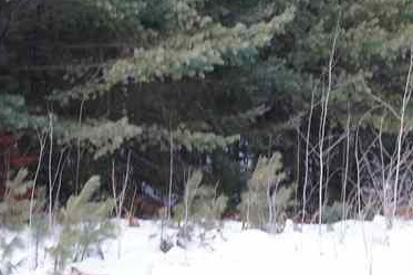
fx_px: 1457
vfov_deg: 10.3
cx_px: 311
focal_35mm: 127
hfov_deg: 16.0
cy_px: -171
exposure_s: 1/60
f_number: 4
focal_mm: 37
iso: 400
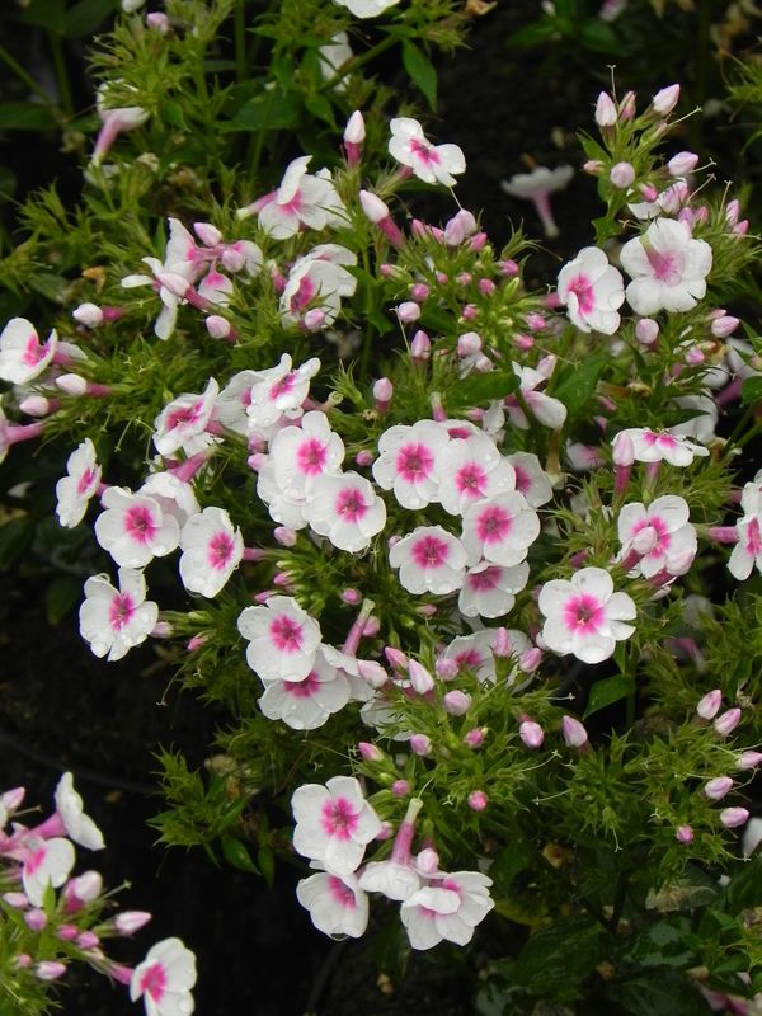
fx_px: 7250
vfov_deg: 8.0
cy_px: 508
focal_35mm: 247
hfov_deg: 6.0
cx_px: 381
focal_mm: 44
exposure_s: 1/160
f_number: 5
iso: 160
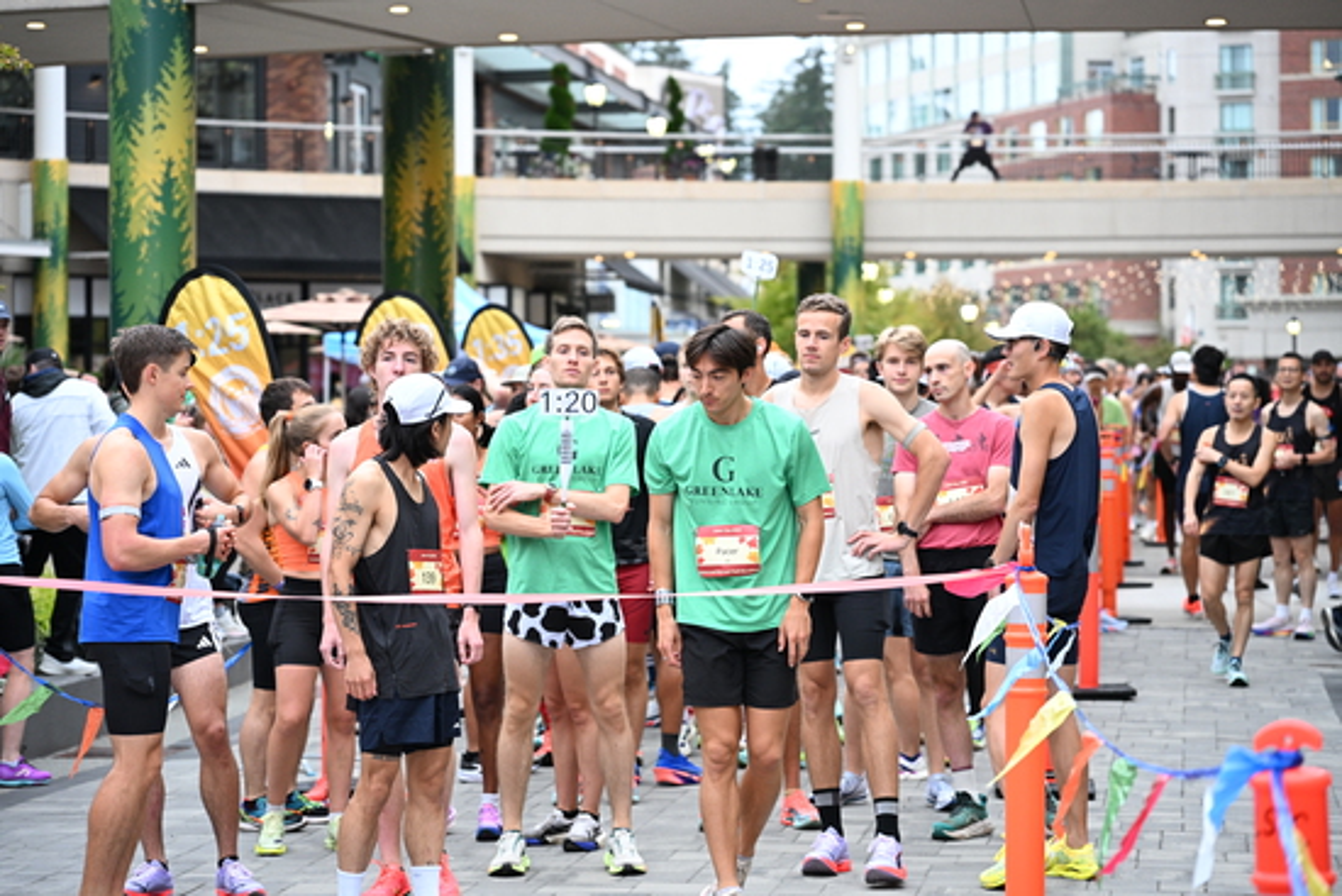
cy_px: 448
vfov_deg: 13.8
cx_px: 671
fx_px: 3691
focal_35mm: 99
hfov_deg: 20.6
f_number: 4
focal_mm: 99
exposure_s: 1/320
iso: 1600
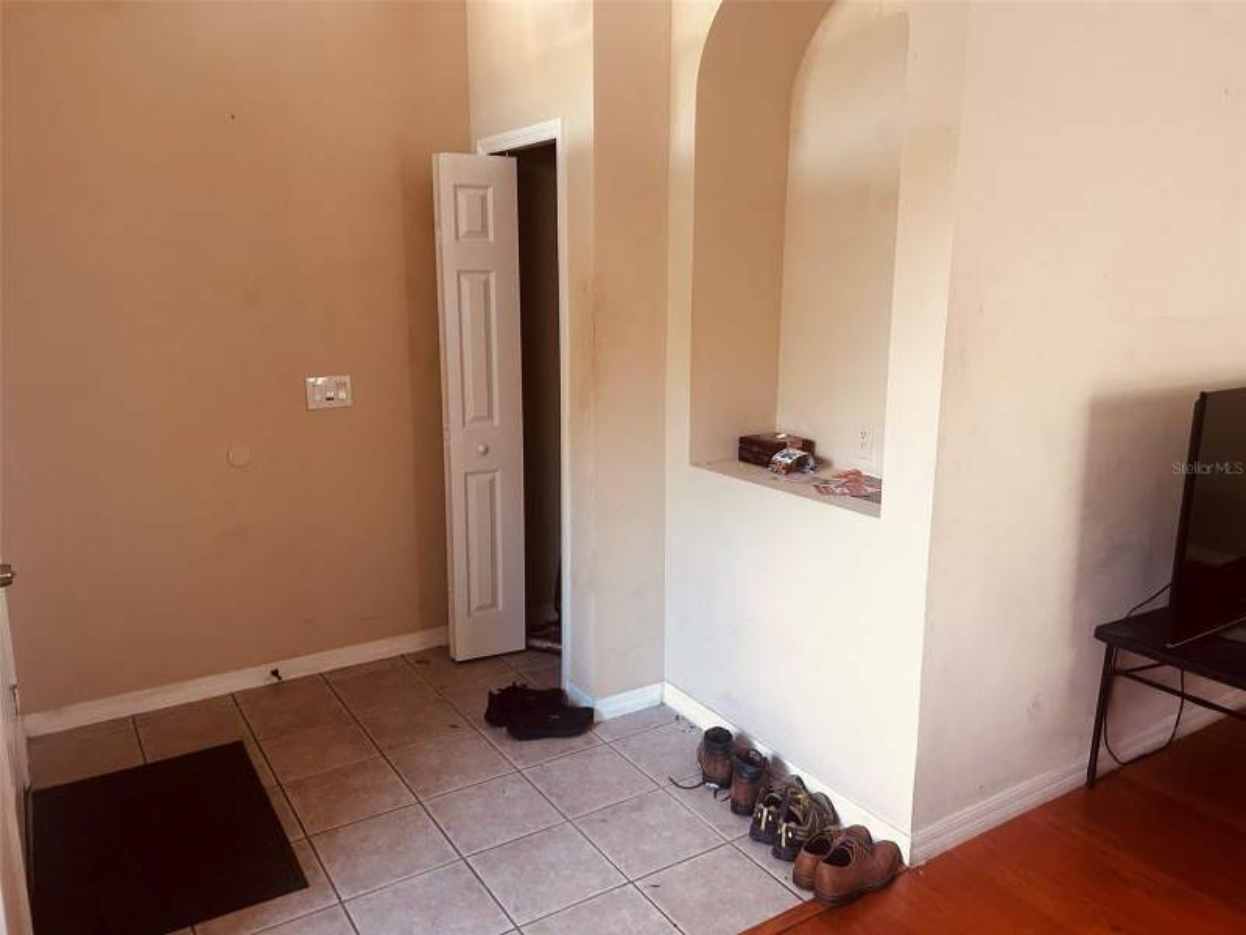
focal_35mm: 26
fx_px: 936
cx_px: 623
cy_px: 468
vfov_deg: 53.1
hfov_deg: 67.3
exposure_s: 1/60
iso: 200
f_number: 1.5
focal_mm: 5.7
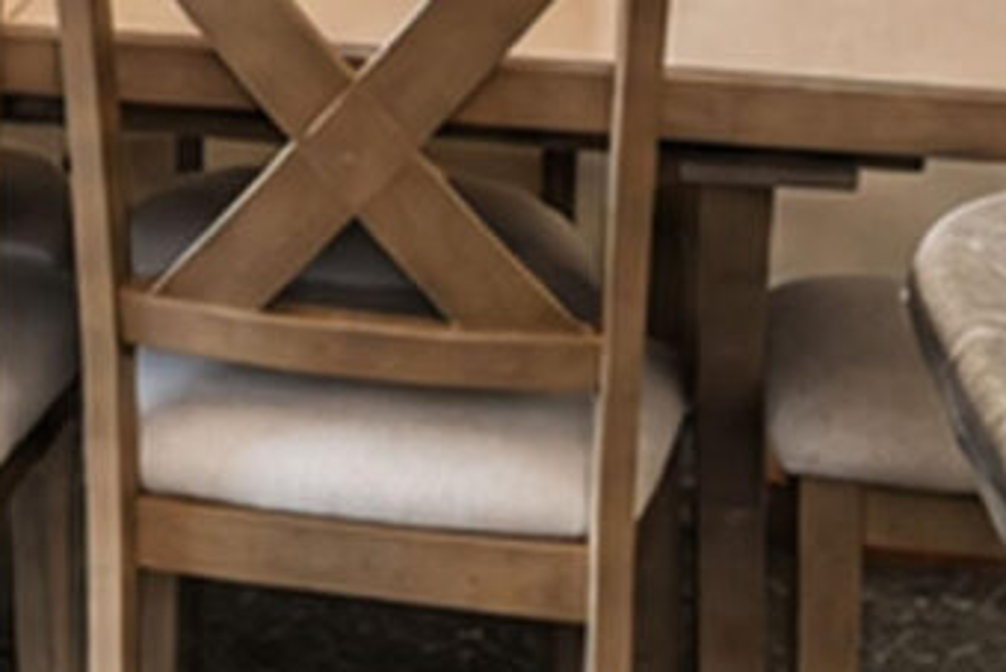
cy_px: -481
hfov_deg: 15.9
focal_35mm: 113
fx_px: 3159
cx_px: -695
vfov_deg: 11.4
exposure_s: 1/60
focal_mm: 10
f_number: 9
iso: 2000
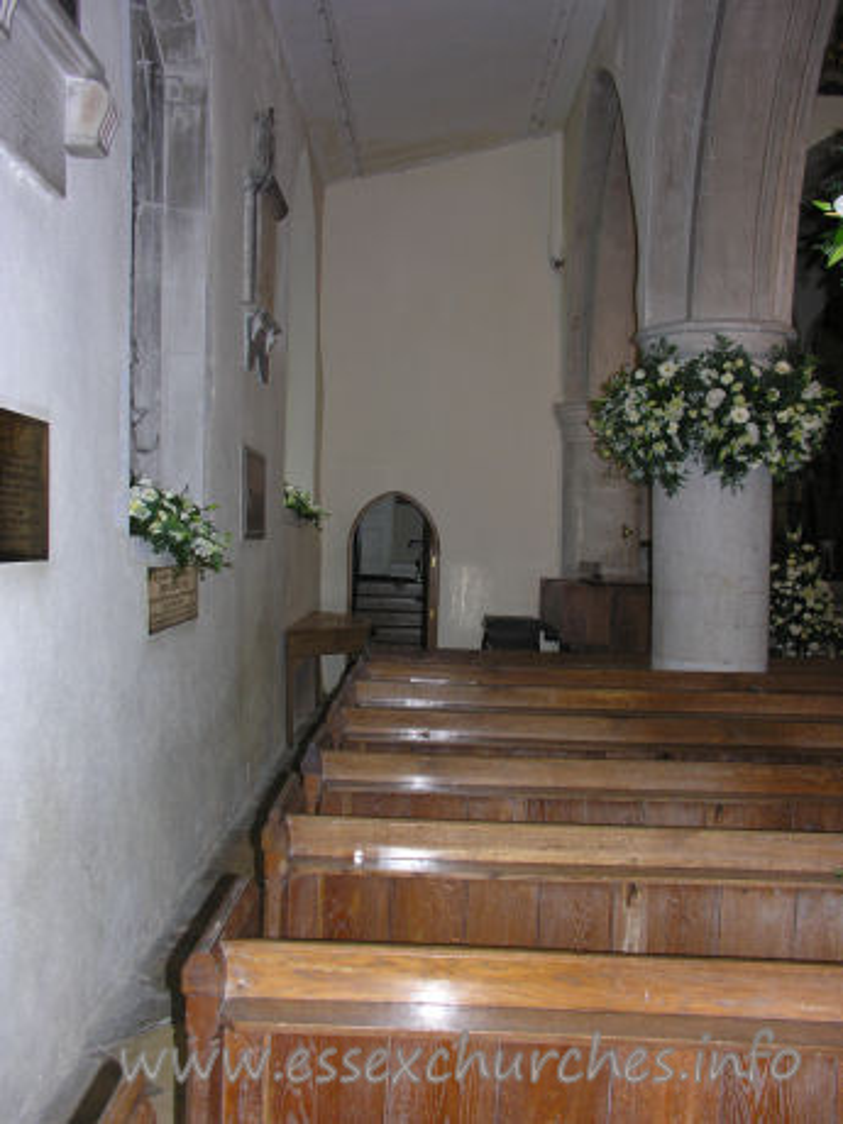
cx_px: 422
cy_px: 562
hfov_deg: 40.7
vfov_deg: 52.6
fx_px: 1136
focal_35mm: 35
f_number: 2.8
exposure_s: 1/60.1
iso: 104
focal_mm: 8.9
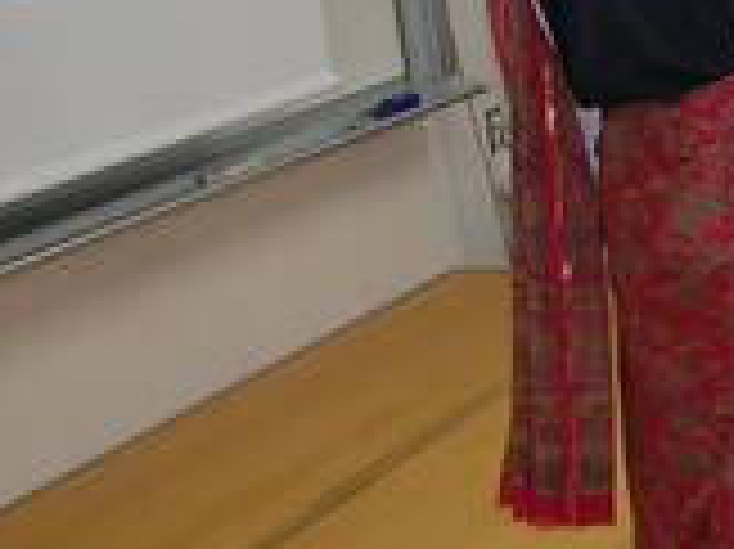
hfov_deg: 21.3
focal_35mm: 86
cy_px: 158
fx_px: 1822
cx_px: 860
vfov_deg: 17.1
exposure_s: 1/30
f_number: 2.8
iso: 50
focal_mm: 5.8
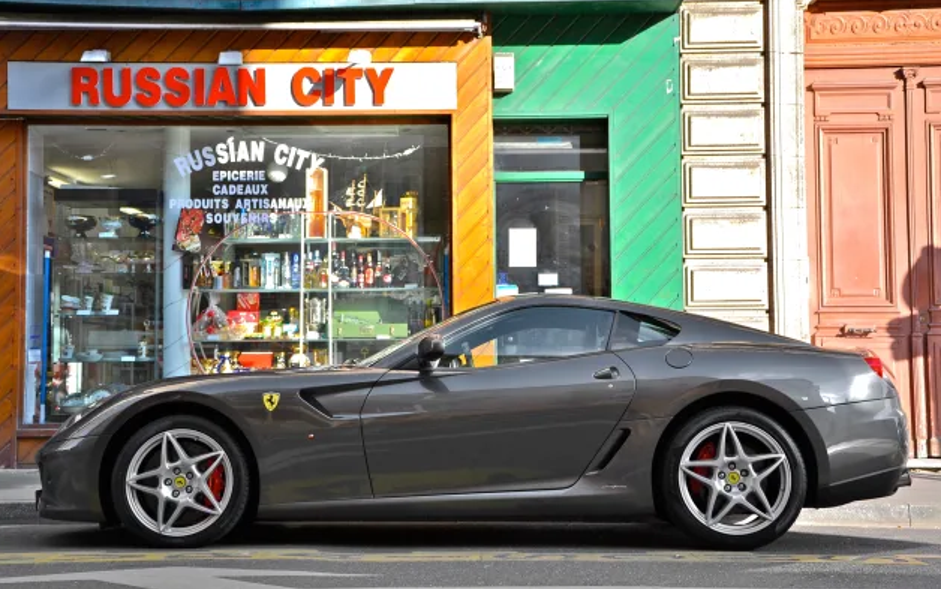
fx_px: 1399
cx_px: 466
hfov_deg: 37.2
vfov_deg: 23.8
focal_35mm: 55
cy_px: 271
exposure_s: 1/125
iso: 110
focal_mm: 35
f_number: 5.6
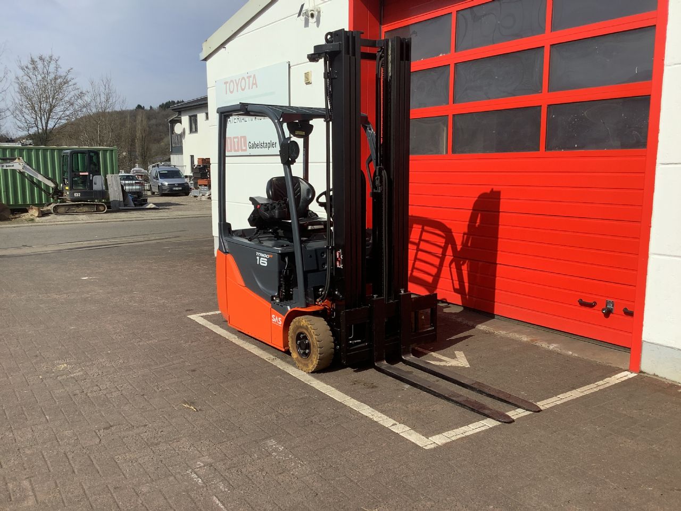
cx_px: 340
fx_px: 610
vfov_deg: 45.4
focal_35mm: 31
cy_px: 256
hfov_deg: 58.4
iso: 25
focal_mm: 3.3
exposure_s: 1/1294
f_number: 2.4
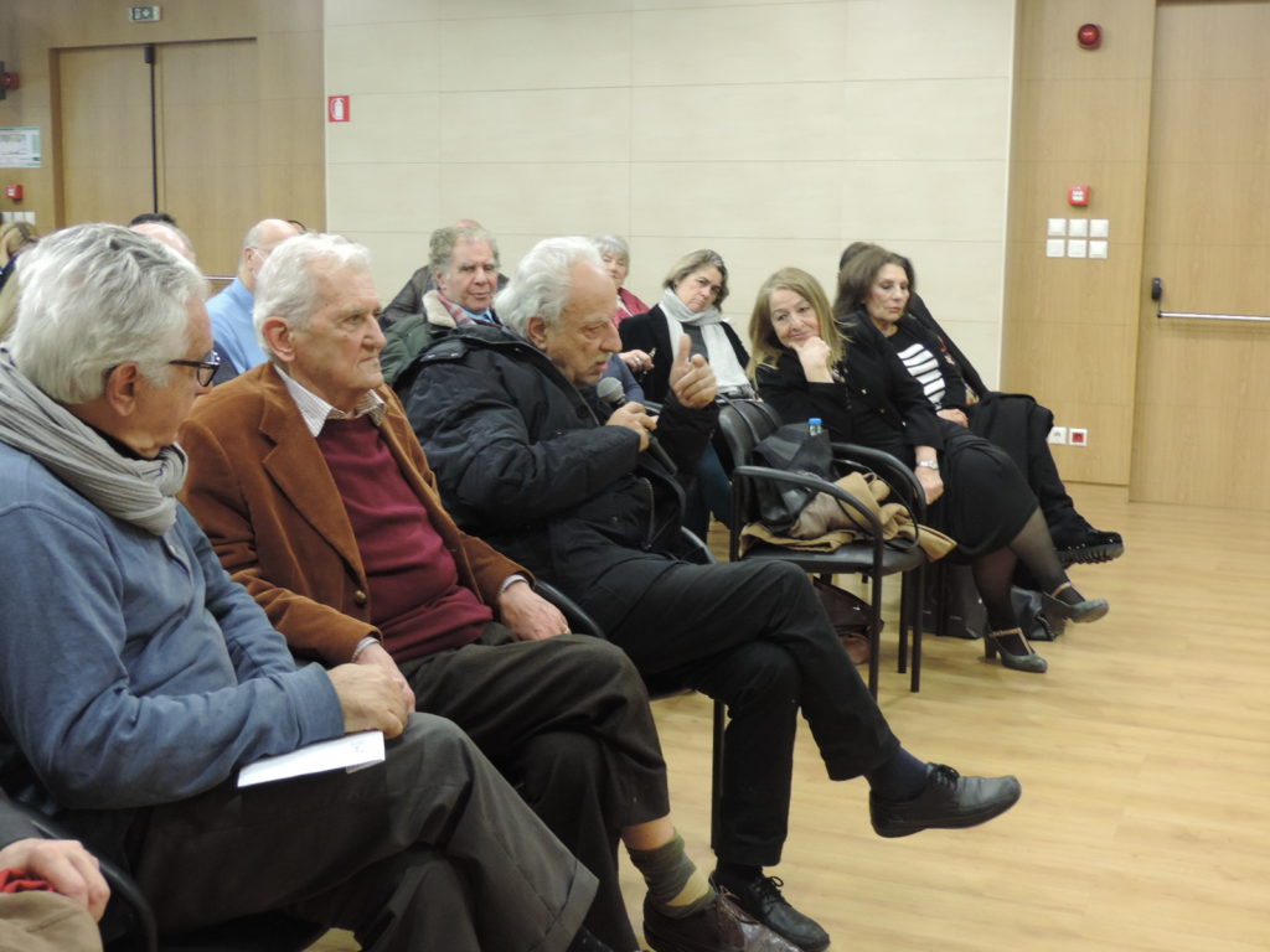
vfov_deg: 33.6
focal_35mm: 43
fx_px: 1578
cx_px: 635
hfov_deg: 43.9
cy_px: 476
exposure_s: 1/13
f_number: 3.4
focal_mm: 7.6
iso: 400
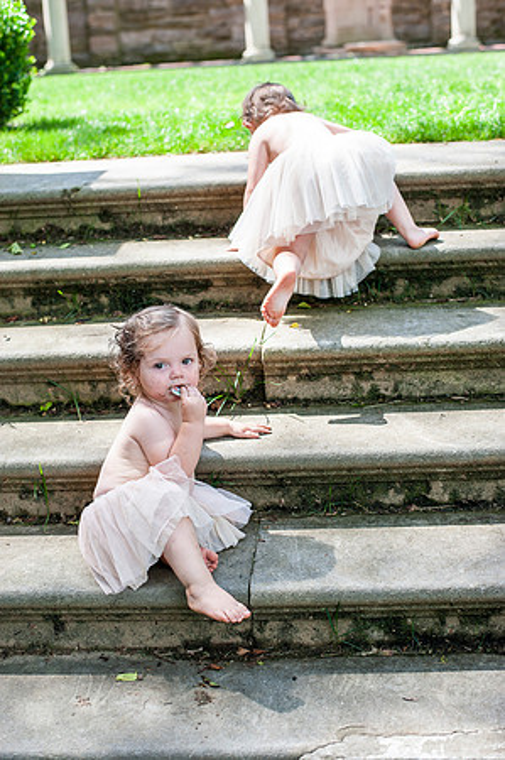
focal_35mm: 50
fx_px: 1054
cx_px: 252
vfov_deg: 39.6
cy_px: 380
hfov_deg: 26.9
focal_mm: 50
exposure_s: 1/1000
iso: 800
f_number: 4
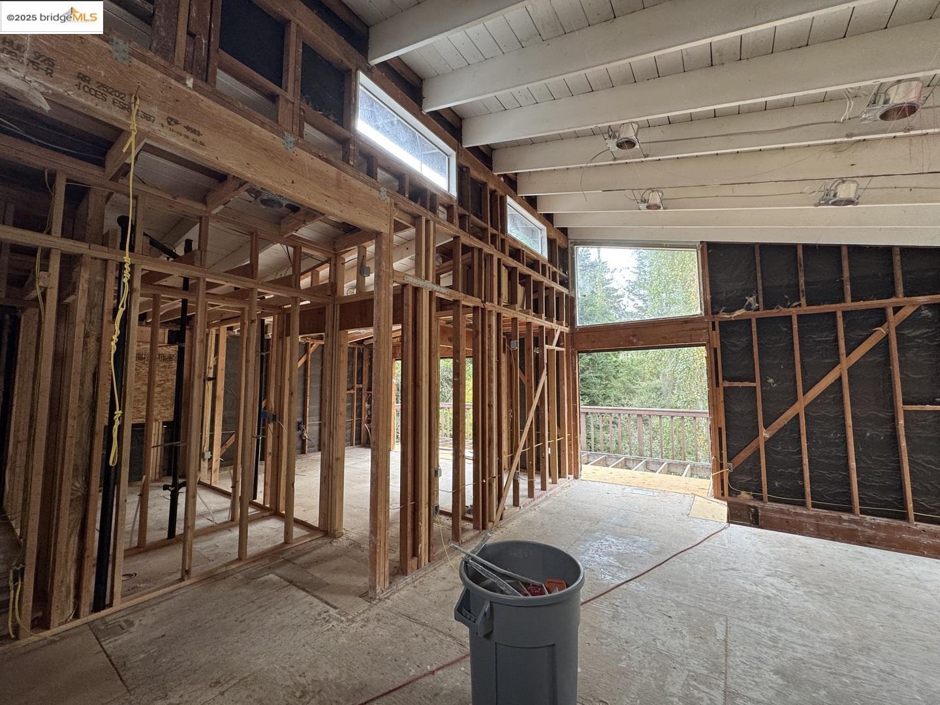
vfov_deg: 85.7
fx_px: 380
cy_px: 352
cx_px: 470
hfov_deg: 102.1
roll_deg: -0.1
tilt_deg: +4.3
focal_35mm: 14
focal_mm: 2.22
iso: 160
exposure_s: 1/99
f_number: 2.2
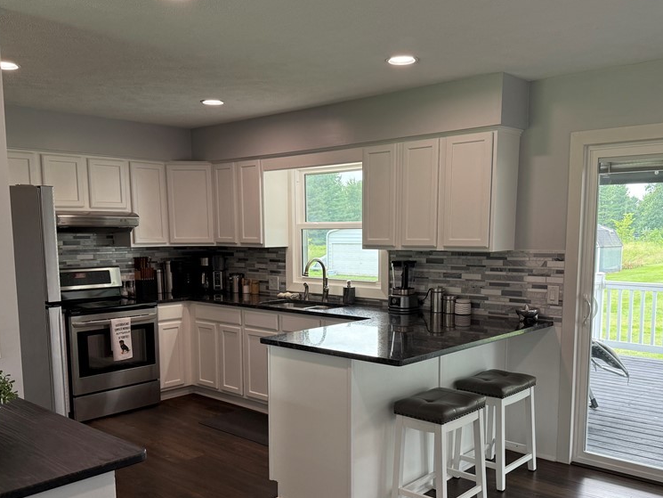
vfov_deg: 42.6
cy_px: 314
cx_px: 334
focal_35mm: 33
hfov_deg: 55.3
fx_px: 632
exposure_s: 1/199
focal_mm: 6.76
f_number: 1.78
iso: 125
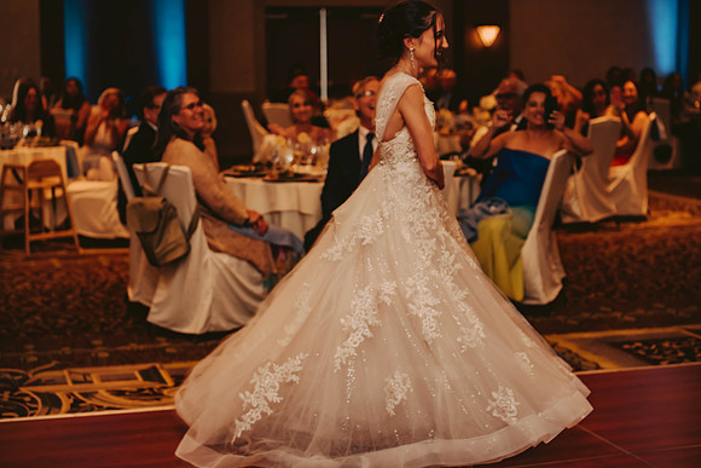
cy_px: 234
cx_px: 350
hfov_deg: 28.8
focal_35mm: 70
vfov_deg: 19.5
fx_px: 1363
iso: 800
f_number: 2.8
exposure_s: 1/60
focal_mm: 70
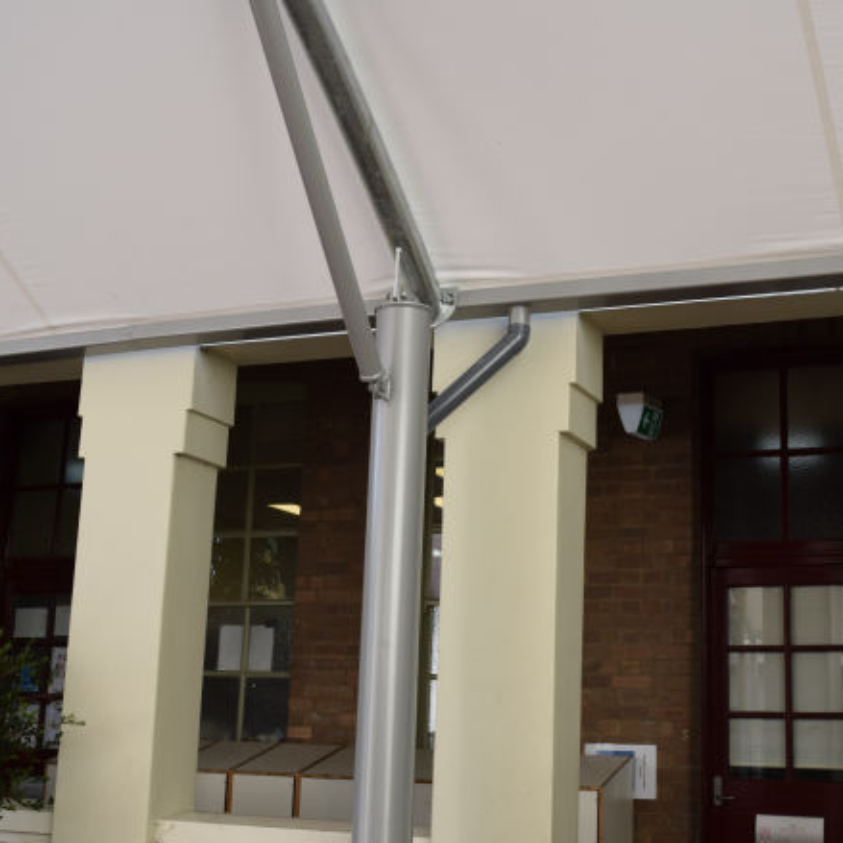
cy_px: 415
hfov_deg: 32.4
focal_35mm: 53
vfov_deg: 32.4
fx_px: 1451
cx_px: 470
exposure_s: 1/250
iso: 400
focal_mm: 27
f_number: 8
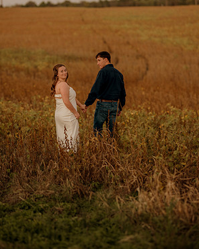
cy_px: 110
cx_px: 100
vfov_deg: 19.8
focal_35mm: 97
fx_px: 714
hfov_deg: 15.9
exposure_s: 1/125
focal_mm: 85
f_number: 1.8
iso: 200
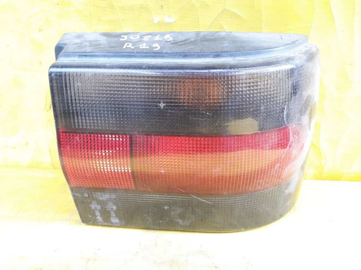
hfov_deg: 65.3
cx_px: 180
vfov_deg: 51.4
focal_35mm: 27
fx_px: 282
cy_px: 135
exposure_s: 1/50
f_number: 1.9
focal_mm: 3.6
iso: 50
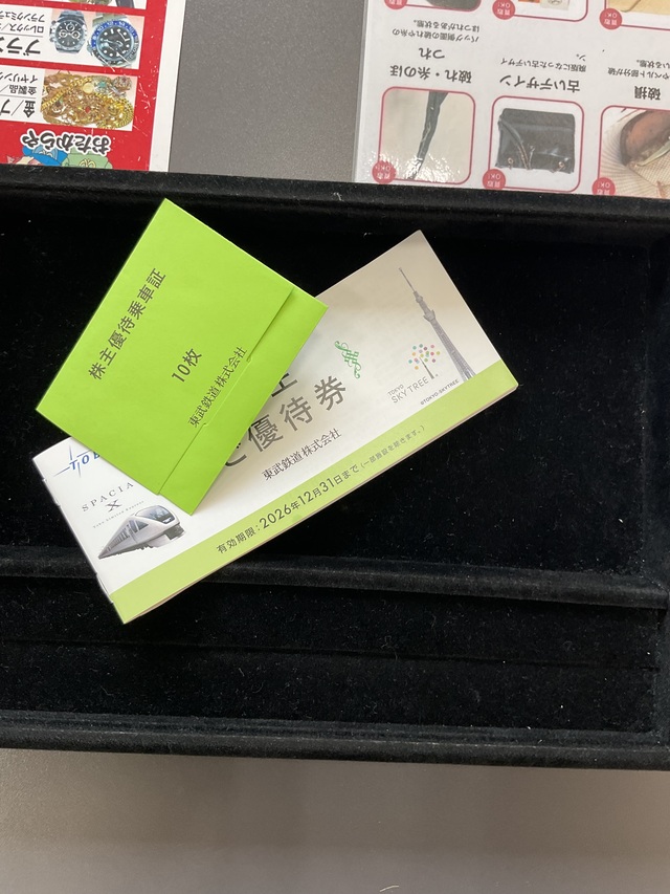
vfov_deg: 61.7
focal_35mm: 29
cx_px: 335
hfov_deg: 48.2
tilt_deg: -86.8
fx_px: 748
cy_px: 447
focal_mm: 3
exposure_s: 1/100
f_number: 1.8
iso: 25
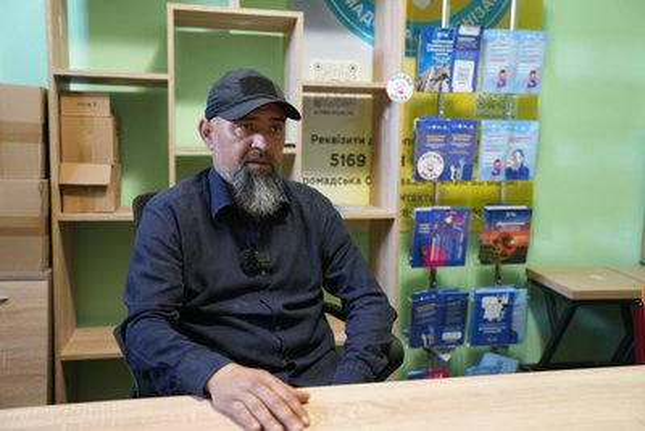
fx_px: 627
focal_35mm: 35
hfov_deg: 54.4
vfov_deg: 37.9
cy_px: 216
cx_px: 322
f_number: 2.8
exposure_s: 1/160
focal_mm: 35
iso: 5000
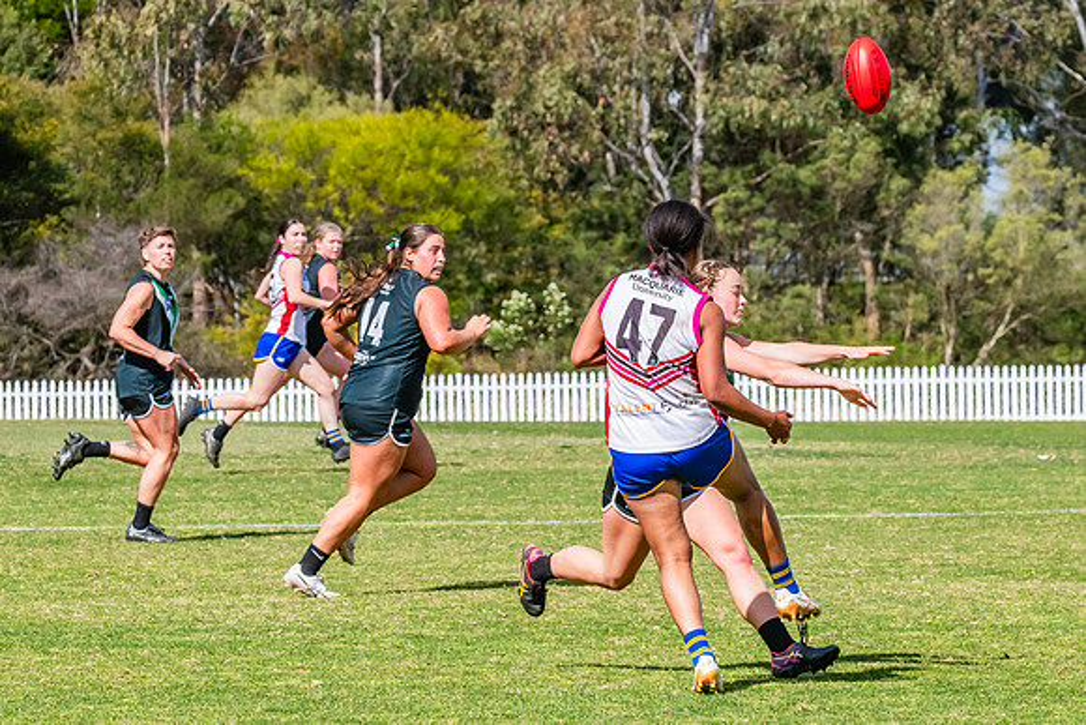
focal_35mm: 306
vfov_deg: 4.5
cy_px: 453
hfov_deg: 6.7
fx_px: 9235
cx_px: 747
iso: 800
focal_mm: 210
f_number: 13
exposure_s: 1/1250
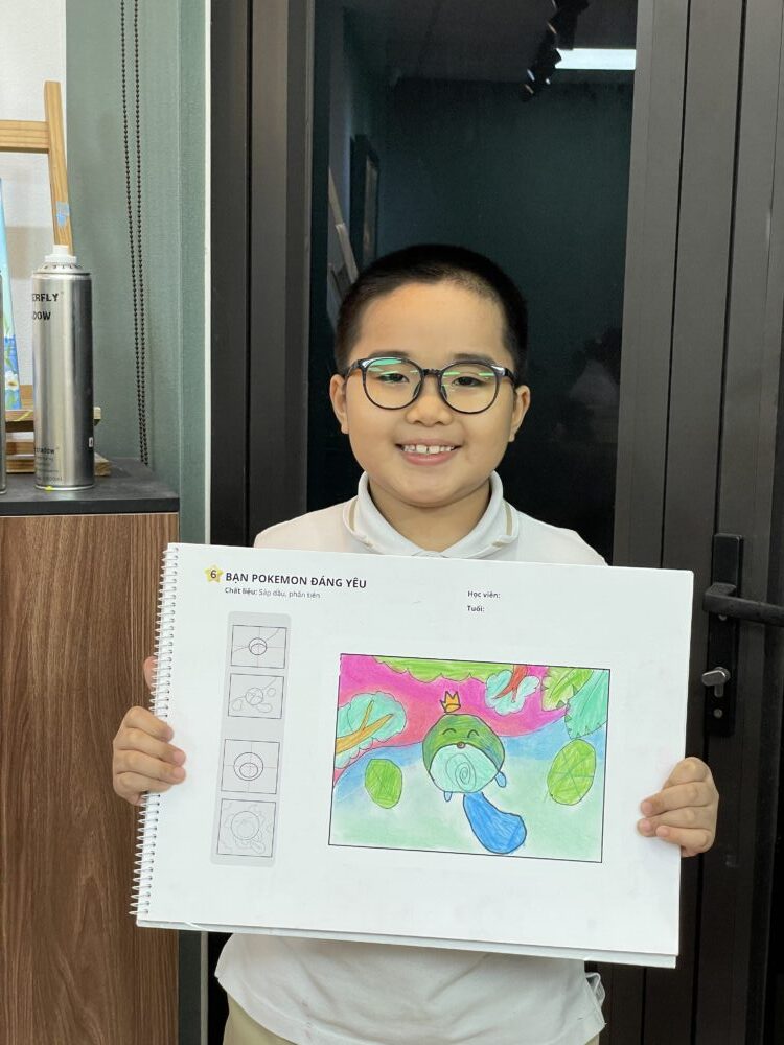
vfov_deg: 36.8
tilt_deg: -8.4
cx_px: 392
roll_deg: -1.4
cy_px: 522
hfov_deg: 28.0
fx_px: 1570
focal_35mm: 52
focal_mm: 6
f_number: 2
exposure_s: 1/100
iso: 80
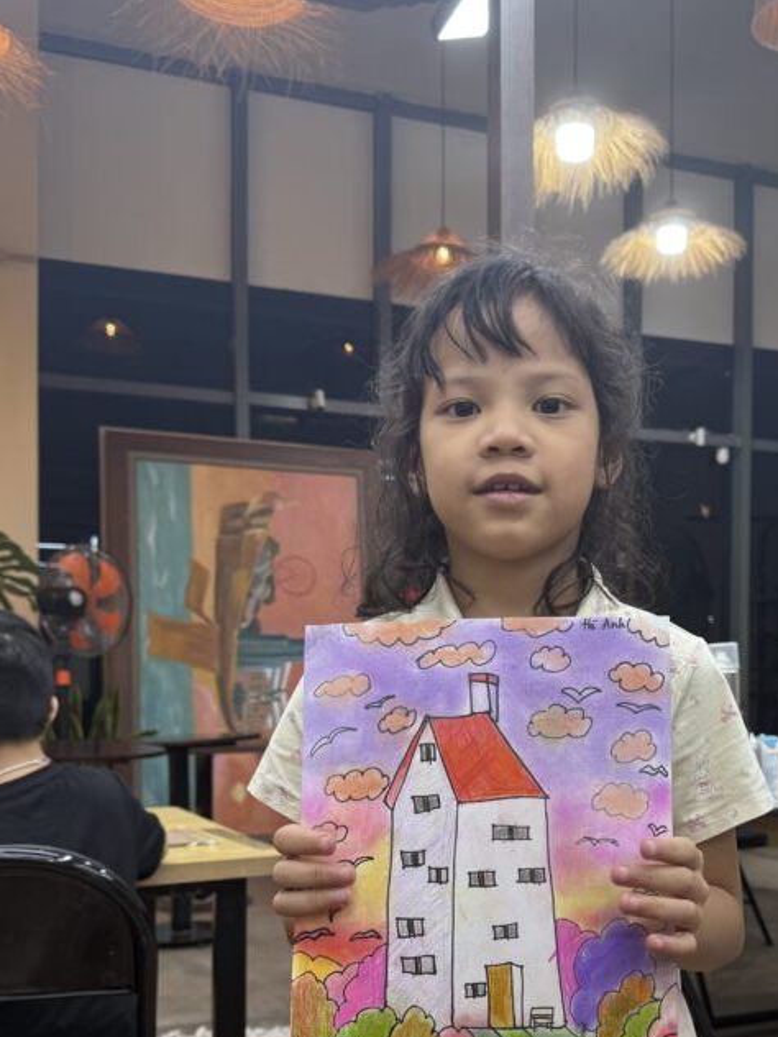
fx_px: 1139
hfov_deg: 37.5
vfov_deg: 47.9
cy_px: 714
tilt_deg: +1.2
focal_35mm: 38
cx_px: 484
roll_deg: -0.8
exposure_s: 1/100
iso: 80
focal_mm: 6.76
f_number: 1.78
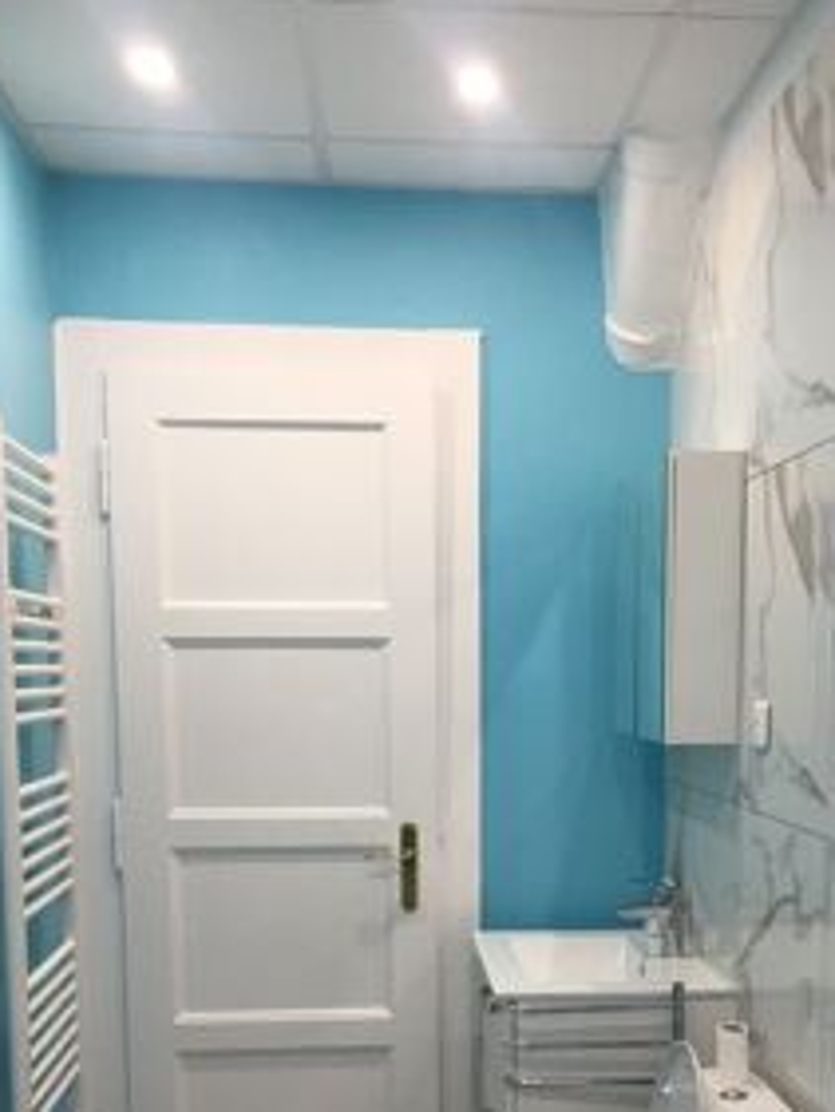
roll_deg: -0.3
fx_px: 1414
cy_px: 841
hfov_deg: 32.7
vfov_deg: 41.6
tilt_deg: -7.4
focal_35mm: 44
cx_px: 522
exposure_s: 1/33
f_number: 2.2
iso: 32
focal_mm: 4.15
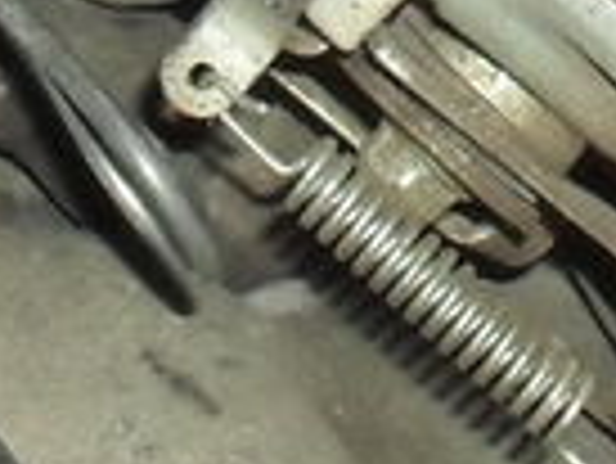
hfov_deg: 7.6
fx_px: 4542
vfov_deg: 5.7
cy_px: -455
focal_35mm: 255
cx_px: 1003
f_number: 8.4
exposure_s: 1/250
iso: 320
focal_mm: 6.3
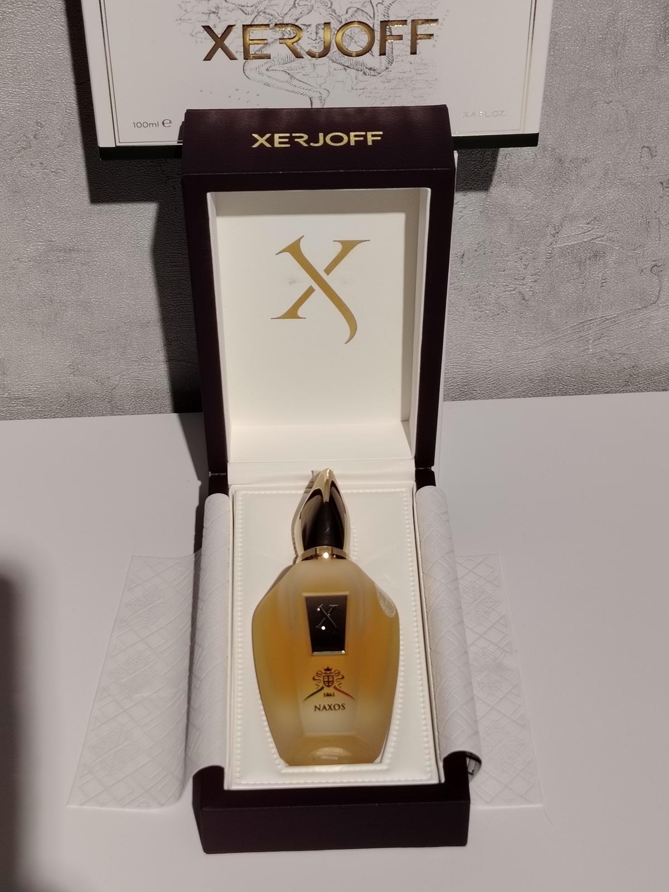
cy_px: 446
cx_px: 334
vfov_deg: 30.7
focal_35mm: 63
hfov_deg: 23.3
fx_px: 1623
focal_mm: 5.25
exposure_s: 1/100
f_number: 1.75
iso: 225
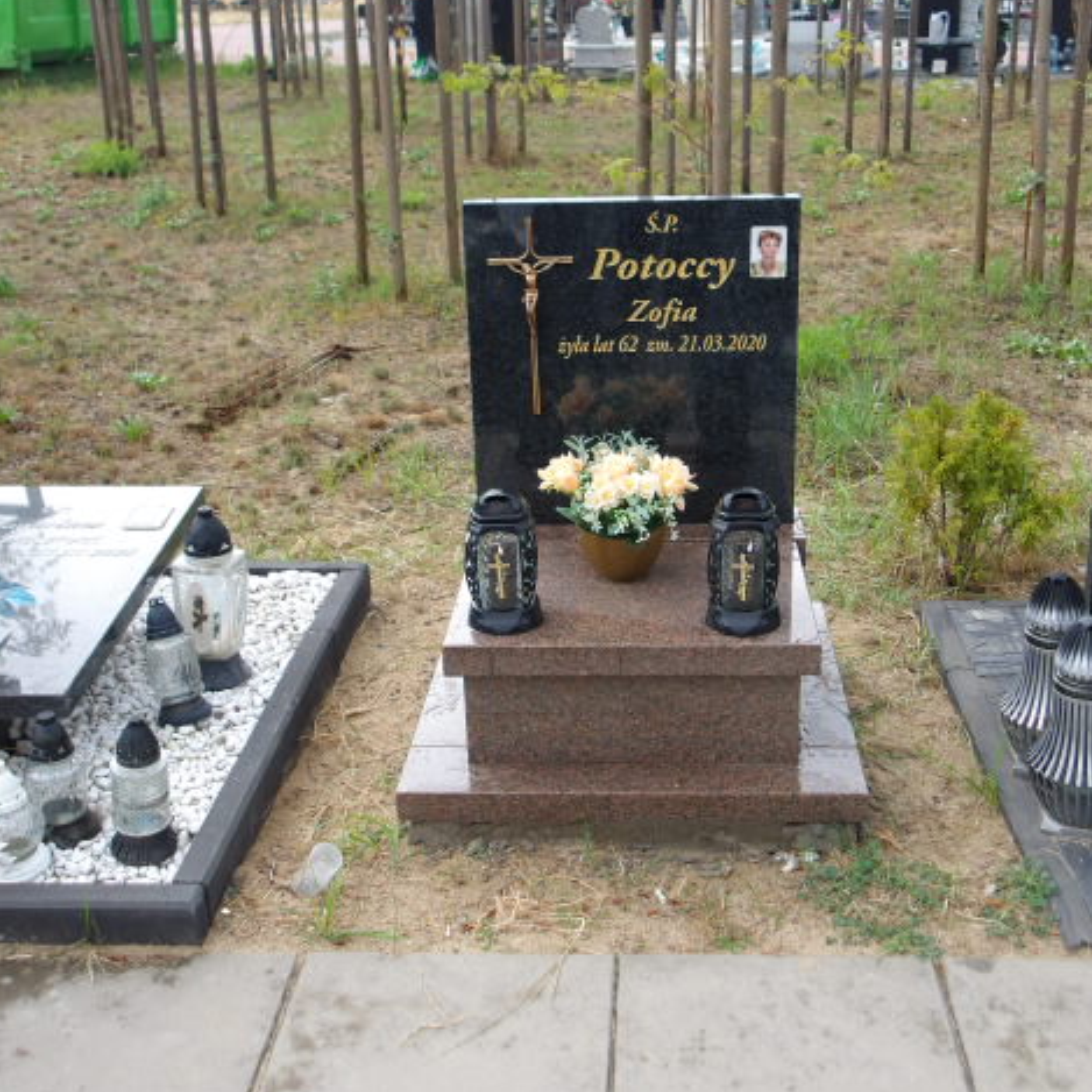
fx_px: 1463
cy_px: 545
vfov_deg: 40.9
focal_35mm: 41
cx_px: 612
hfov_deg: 40.9
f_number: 3.3
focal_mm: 6.1
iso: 100
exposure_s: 1/192
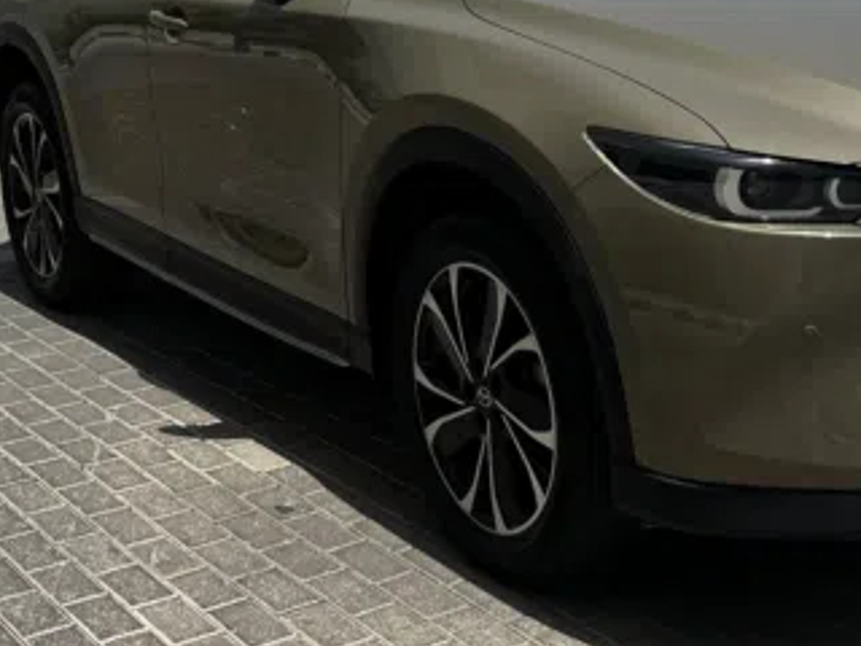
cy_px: 110
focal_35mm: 52
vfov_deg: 27.4
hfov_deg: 36.2
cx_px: 619
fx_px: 1293
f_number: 1.6
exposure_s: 1/4149
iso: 50
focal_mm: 5.1
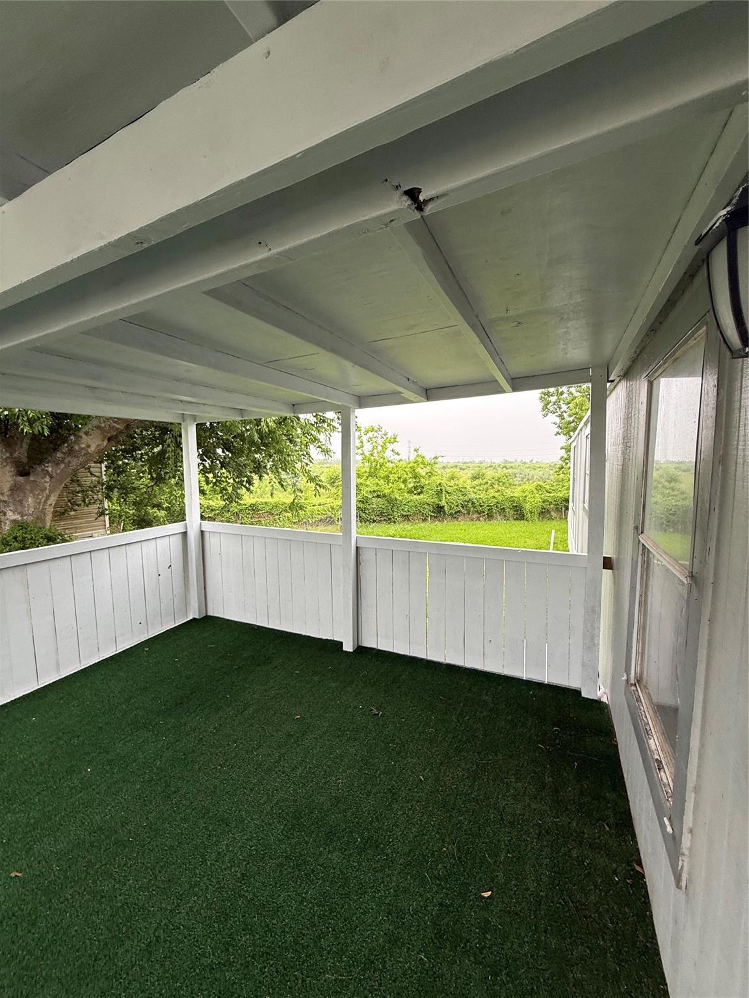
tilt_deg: -4.3
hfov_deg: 85.7
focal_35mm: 14
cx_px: 374
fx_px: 404
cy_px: 499
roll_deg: -0.7
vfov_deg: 102.1
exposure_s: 1/161
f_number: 2.2
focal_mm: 2.22
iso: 64
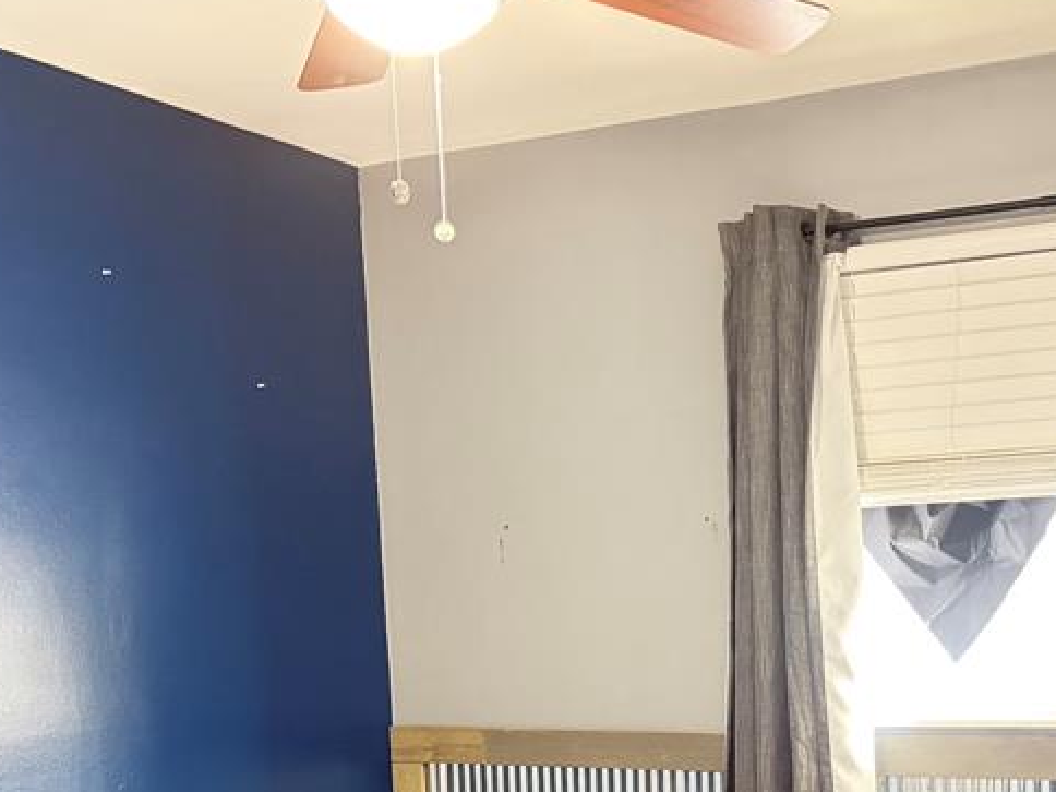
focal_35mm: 55
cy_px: 807
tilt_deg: -7.1
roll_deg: +1.3
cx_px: 700
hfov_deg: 34.6
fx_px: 1678
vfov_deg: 25.2
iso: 640
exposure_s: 1/30
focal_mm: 5.96
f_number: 1.6
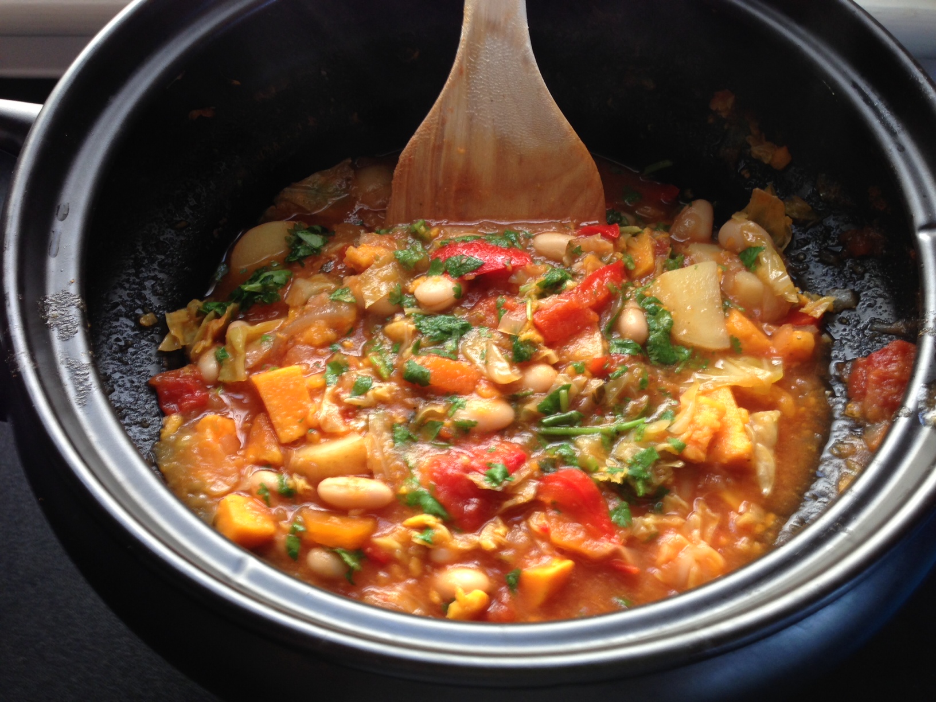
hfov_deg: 55.4
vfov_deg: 42.9
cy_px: 351
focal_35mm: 33
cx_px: 468
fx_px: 892
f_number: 2.4
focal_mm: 4.13
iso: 50
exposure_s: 1/20
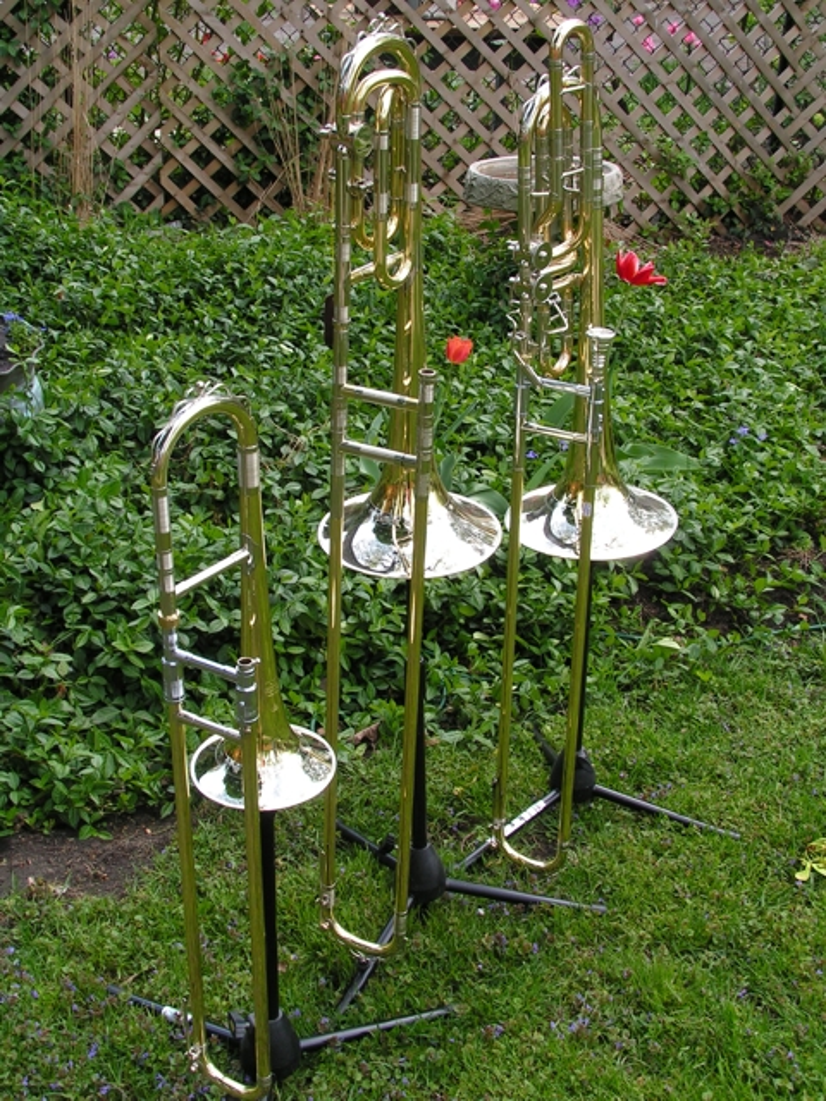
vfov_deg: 40.4
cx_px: 413
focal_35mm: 47
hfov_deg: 30.9
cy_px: 550
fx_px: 1495
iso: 50
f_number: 5.6
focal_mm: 7.8
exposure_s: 1/80
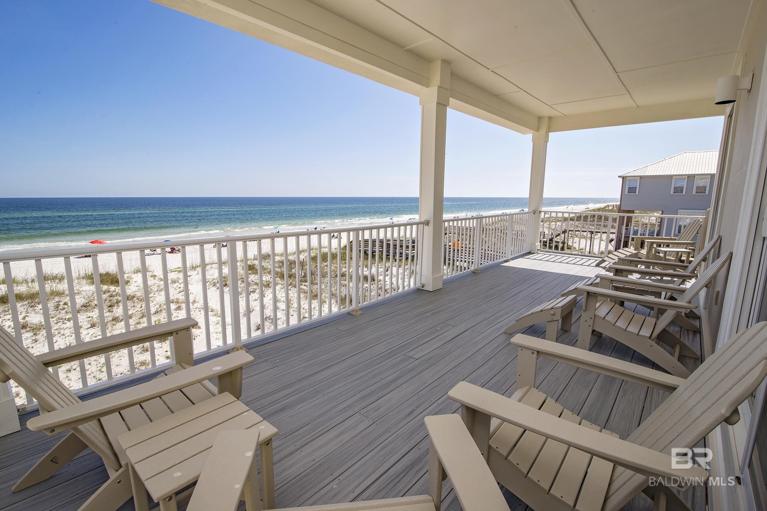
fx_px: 341
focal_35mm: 16
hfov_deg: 96.7
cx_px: 384
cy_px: 256
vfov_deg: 73.8
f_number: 14
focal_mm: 16
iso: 200
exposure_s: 1/160
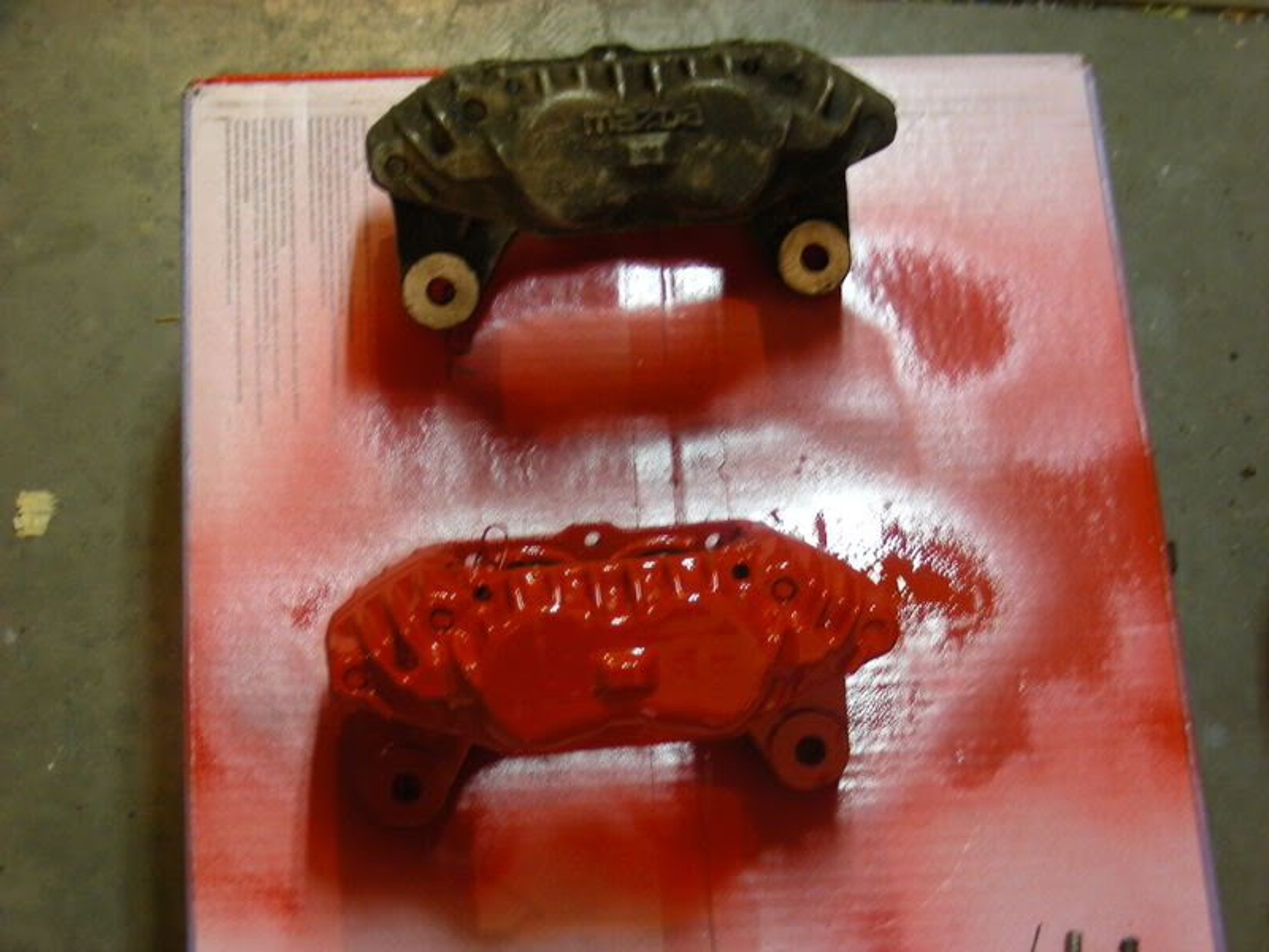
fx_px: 2566
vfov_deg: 21.0
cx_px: 634
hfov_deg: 27.8
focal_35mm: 70
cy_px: 476
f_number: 3.5
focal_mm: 11.7
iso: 100
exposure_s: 1/4.5
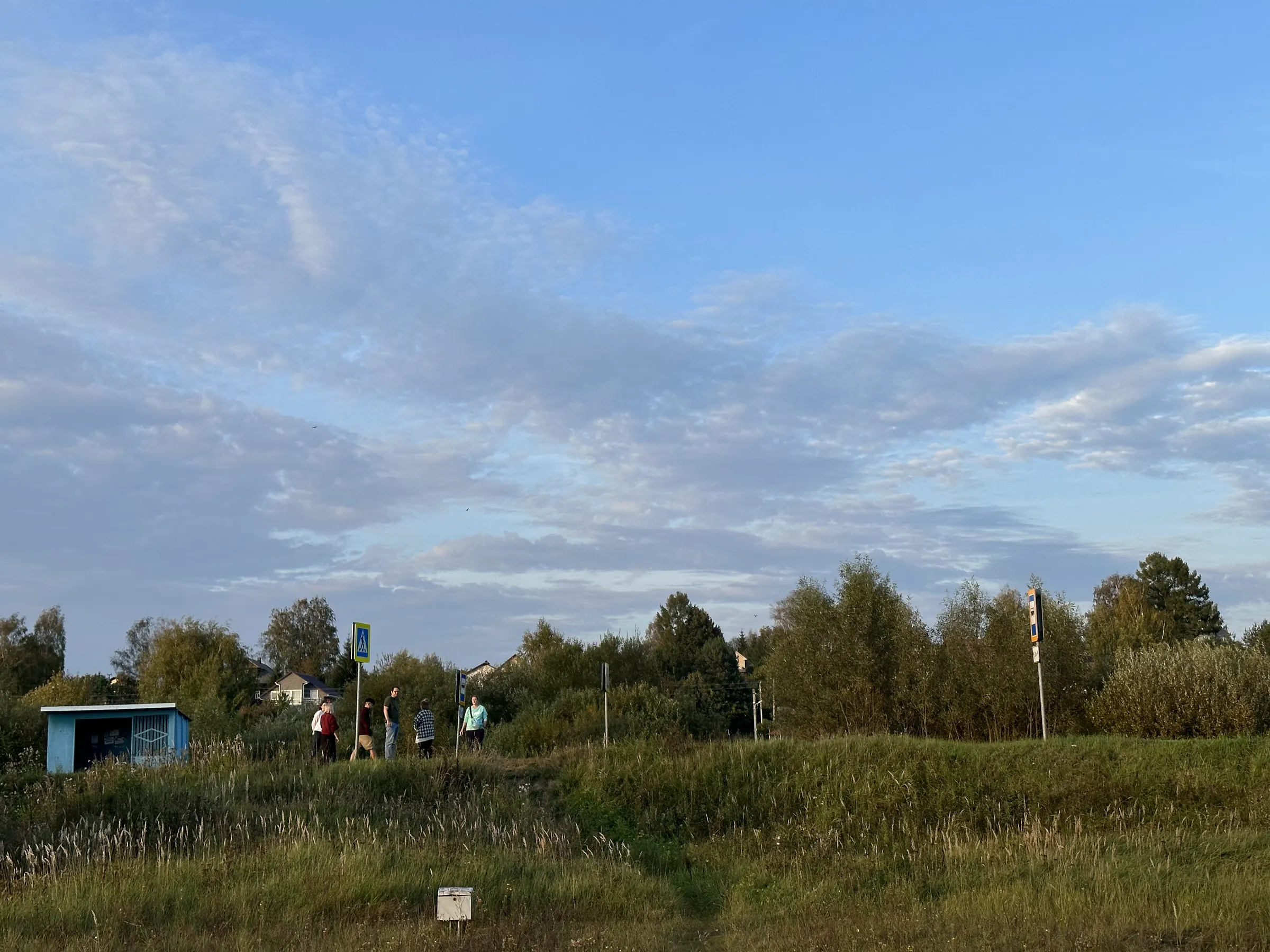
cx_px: 635
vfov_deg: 30.3
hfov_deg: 39.7
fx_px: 1761
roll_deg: +1.2
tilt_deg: +8.9
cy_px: 476
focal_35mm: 48
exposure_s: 1/1433
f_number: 1.78
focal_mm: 6.86
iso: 64
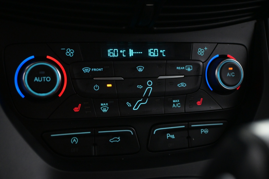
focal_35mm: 46
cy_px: 90
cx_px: 134
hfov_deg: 43.0
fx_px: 342
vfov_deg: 29.4
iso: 4000
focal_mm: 30.5
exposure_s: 1/50
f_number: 4.8
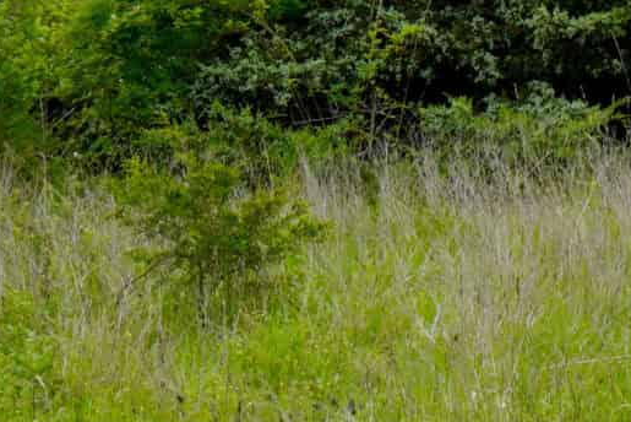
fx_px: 2744
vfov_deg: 8.8
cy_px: 46
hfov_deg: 11.5
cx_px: 1366
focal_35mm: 156
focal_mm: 21
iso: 100
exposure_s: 1/125
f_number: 8
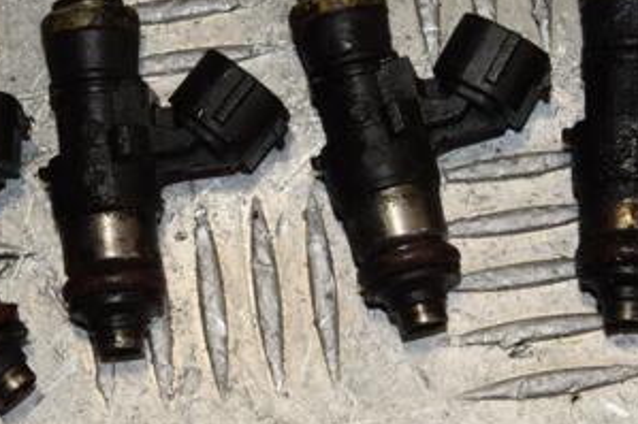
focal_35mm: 211
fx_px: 3737
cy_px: 177
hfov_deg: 9.8
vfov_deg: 6.5
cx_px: 267
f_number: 11
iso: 800
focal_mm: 70
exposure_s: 1/200
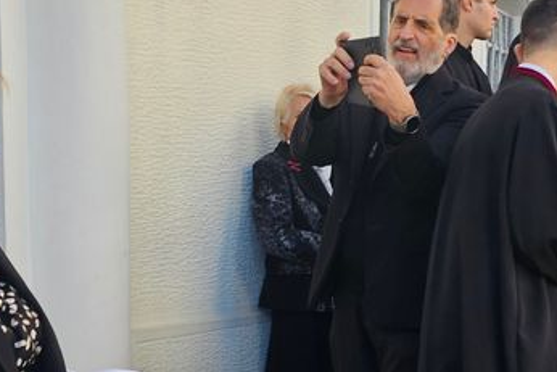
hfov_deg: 24.3
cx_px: 401
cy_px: 325
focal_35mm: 83
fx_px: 1285
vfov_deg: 16.3
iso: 10
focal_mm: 6.3
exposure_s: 1/185
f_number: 1.7
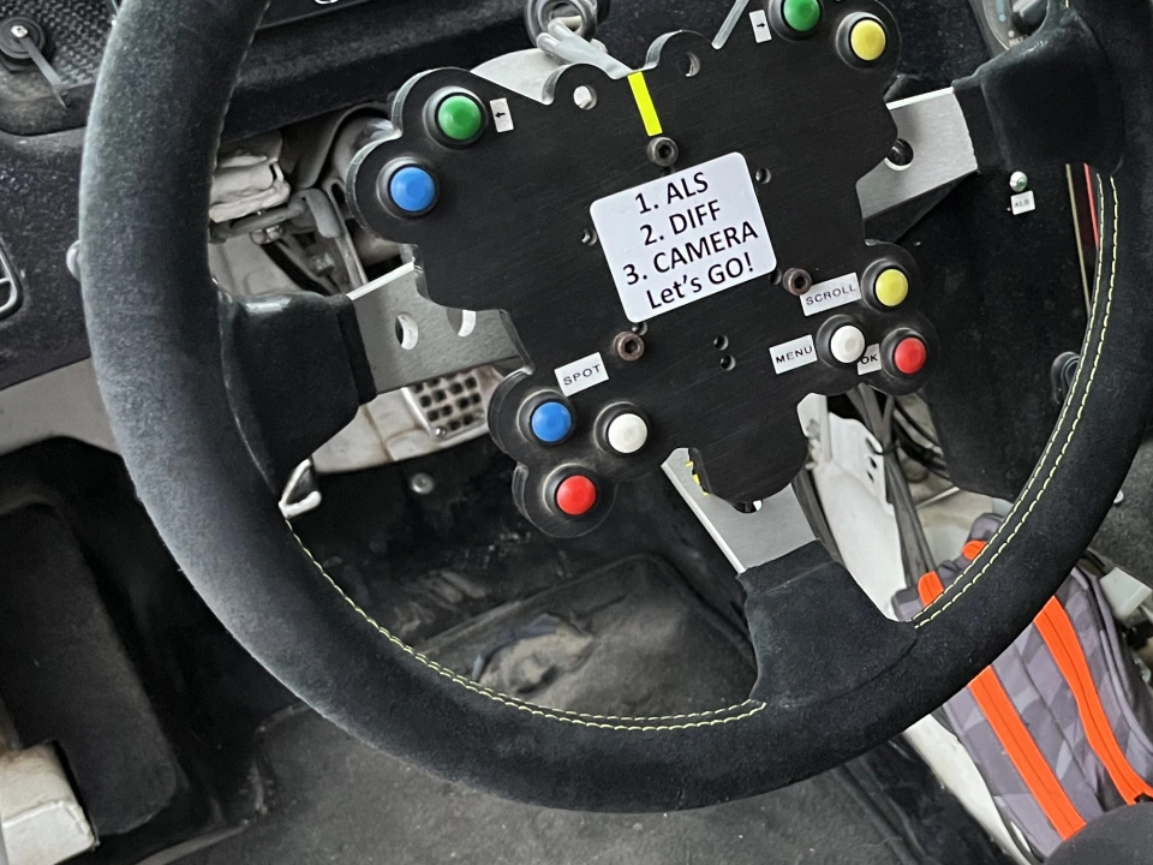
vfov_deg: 28.0
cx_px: 984
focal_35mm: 52
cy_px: 483
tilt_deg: -42.6
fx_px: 1732
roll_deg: -6.5
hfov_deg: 35.2
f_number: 1.6
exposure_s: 1/40
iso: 640
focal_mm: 5.1
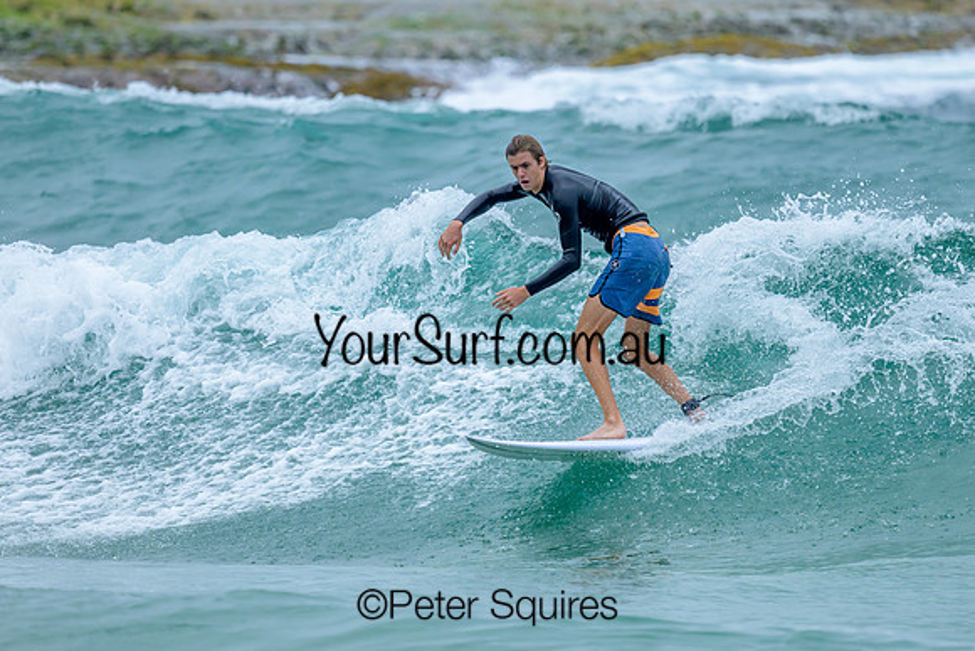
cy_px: 301
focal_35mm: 1100
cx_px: 602
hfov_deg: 1.9
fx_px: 29787
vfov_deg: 1.3
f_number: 6.3
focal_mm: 800
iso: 800
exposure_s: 1/3200
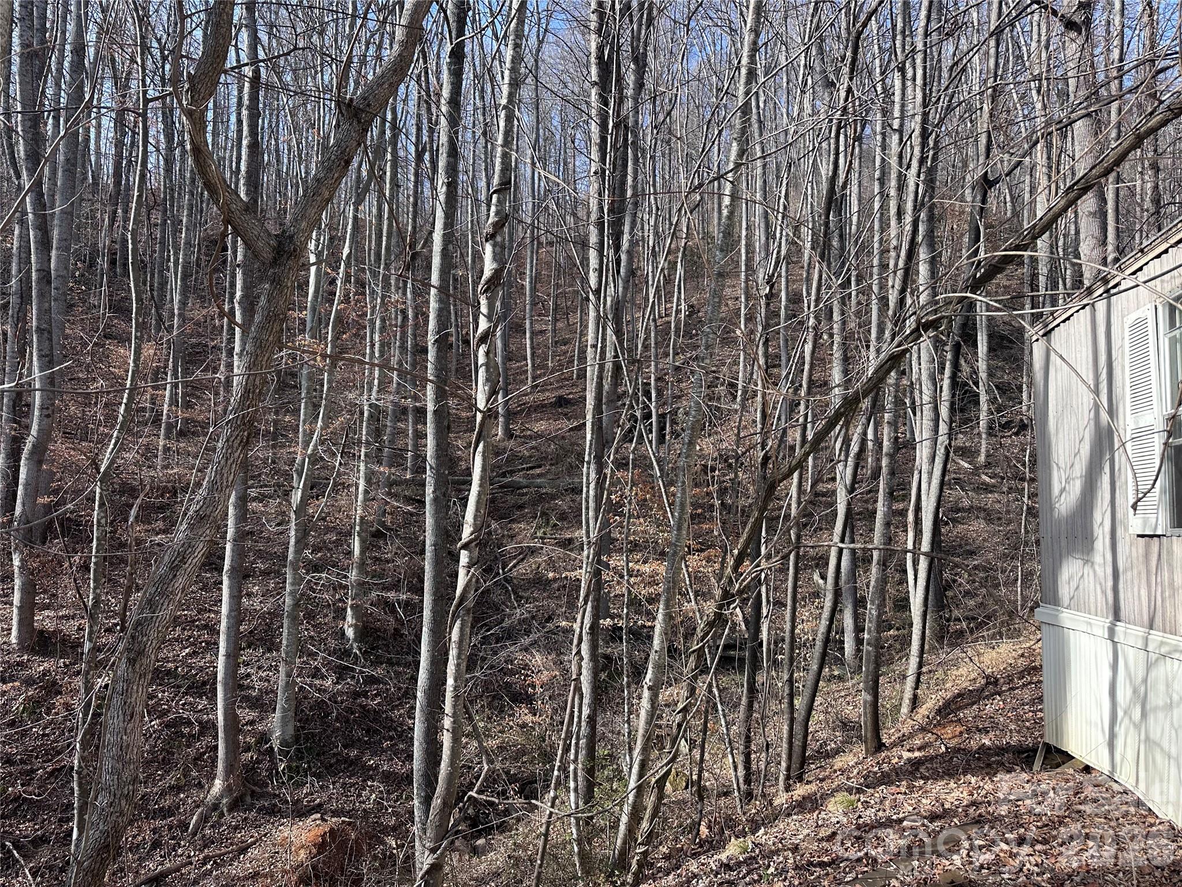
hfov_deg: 71.6
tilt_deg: +4.7
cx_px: 591
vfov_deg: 56.8
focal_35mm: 24
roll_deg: -1.9
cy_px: 444
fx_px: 820
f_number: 1.78
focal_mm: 6.86
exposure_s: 1/980
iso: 80
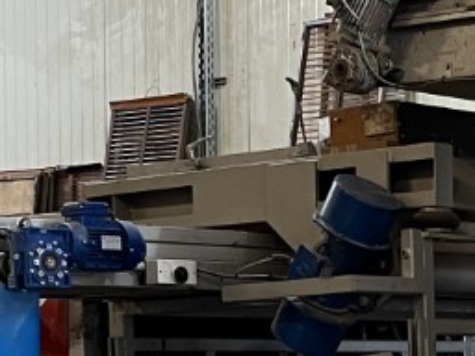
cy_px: 447
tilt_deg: -3.0
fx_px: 2003
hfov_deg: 13.2
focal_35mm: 146
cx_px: 544
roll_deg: +0.1
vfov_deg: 10.0
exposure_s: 1/50
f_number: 1.6
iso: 160
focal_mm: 5.1
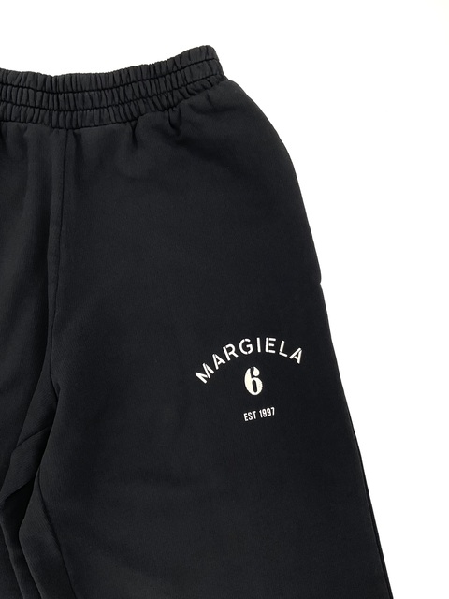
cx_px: 224
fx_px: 502
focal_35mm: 29
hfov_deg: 48.2
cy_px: 300
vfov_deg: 61.7
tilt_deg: -88.9
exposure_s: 1/120
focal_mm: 3
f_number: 1.8
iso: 20
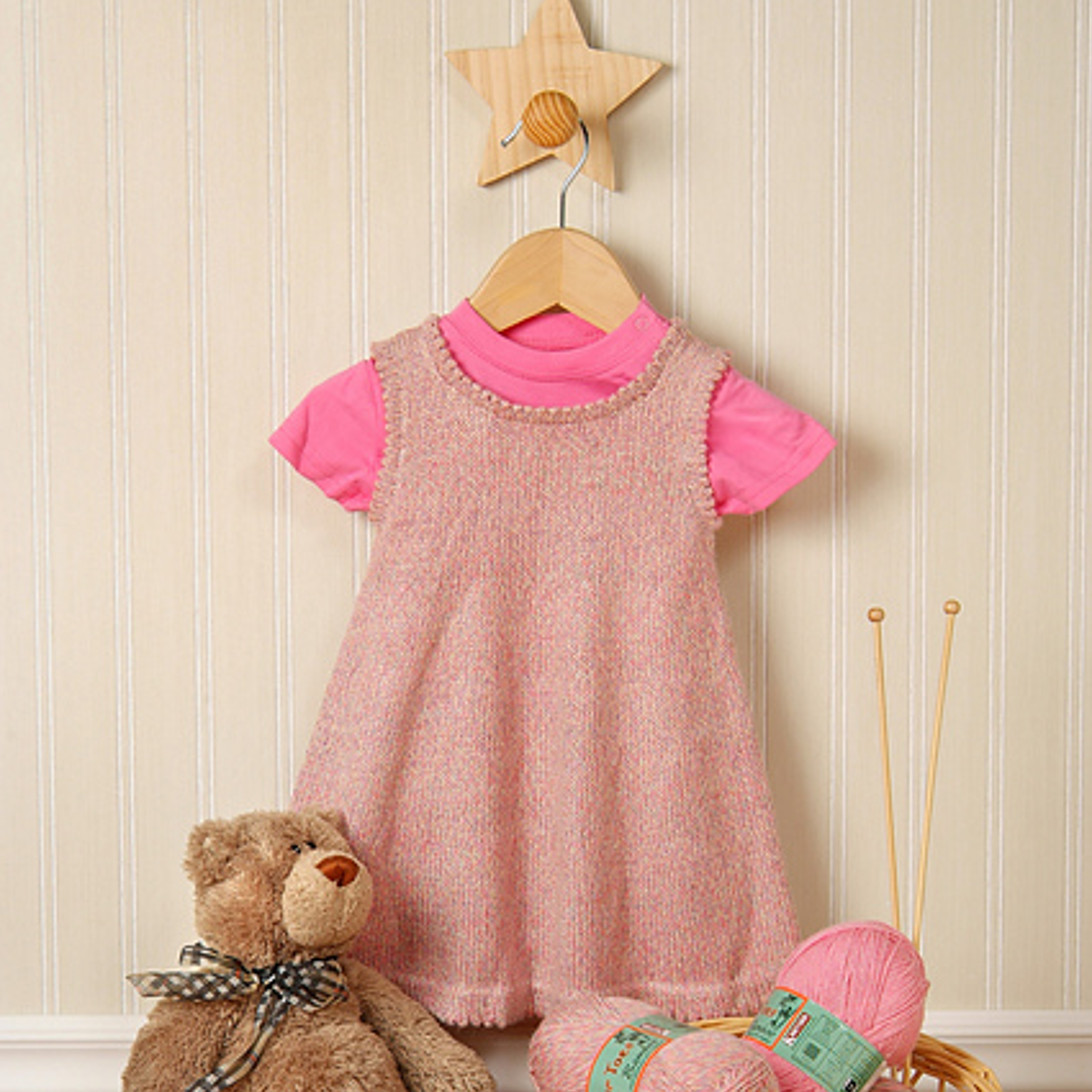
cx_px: 545
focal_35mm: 96
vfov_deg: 18.1
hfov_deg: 18.1
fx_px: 3426
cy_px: 676
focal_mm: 50
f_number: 6.7
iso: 100
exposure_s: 1/60
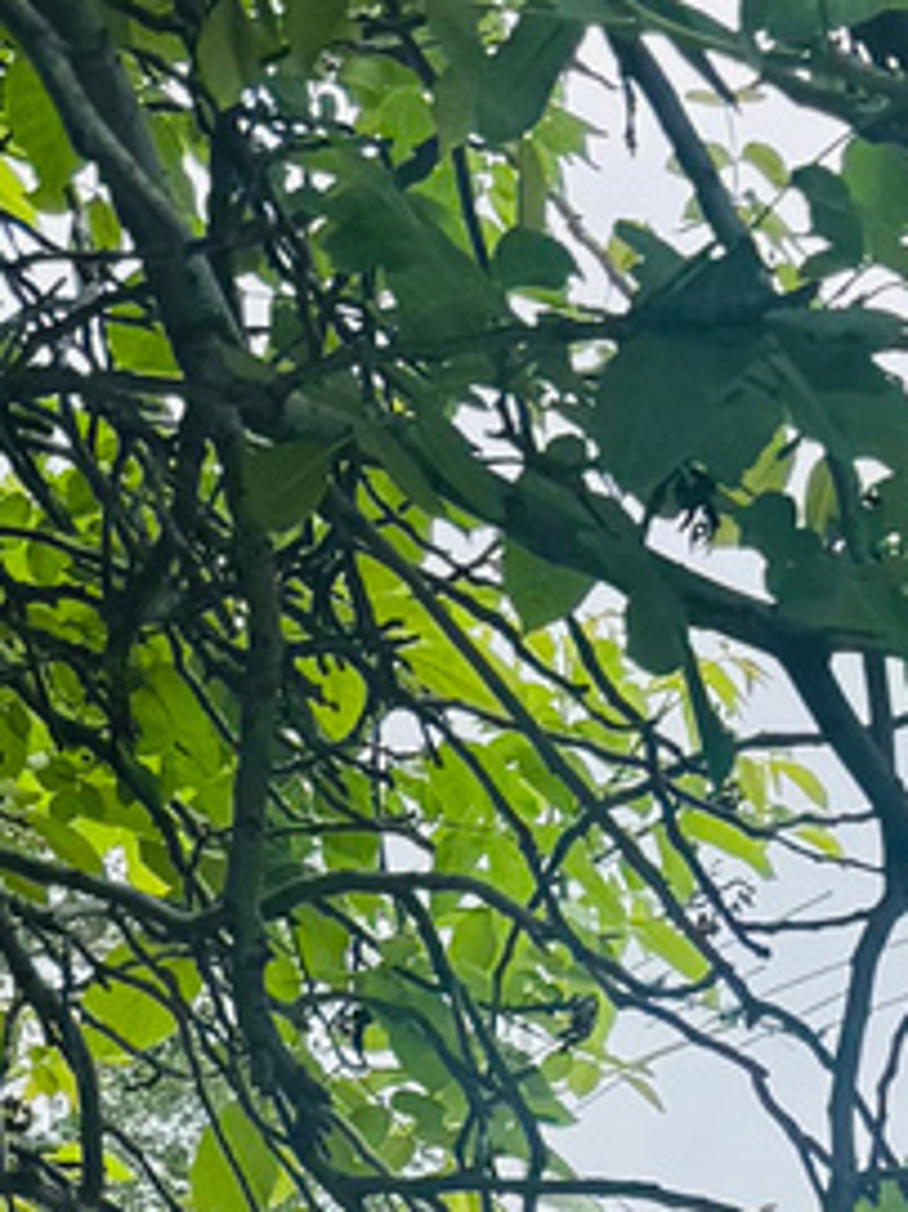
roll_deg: +0.1
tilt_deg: -0.1
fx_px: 4760
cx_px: 1610
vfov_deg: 11.9
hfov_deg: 10.3
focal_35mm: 136
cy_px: 2835
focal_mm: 6.76
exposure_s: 1/1425
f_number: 1.78
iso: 80
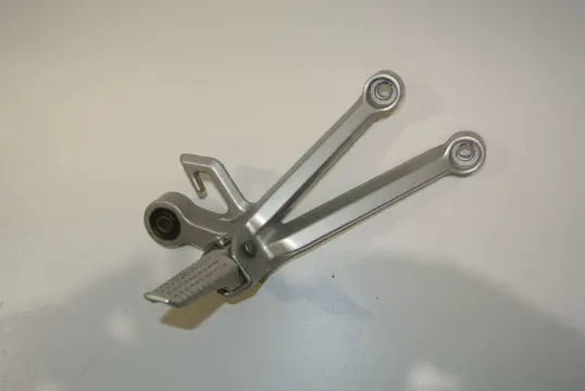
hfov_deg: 55.7
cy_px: 196
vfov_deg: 39.0
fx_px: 553
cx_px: 292
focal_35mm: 34
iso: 200
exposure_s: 1/60
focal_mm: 12.7
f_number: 4
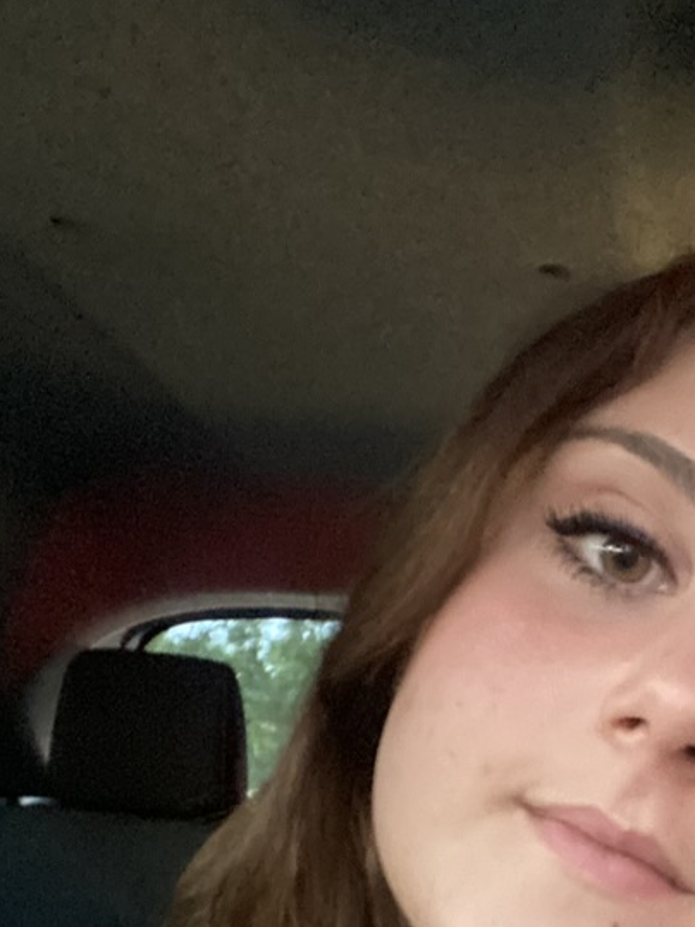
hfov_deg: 24.8
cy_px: 874
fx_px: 1526
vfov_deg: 31.8
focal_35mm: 57
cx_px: 640
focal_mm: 2.71
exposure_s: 1/25
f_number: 2.2
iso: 800
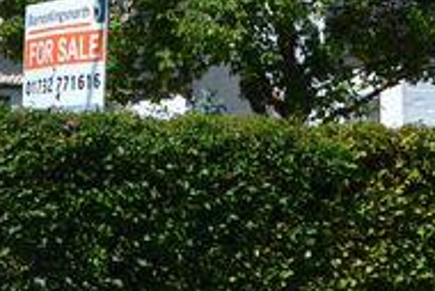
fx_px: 2539
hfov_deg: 9.8
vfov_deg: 6.4
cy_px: -191
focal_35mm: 210
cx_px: 89
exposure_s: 1/250
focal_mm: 26
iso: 100
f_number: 8
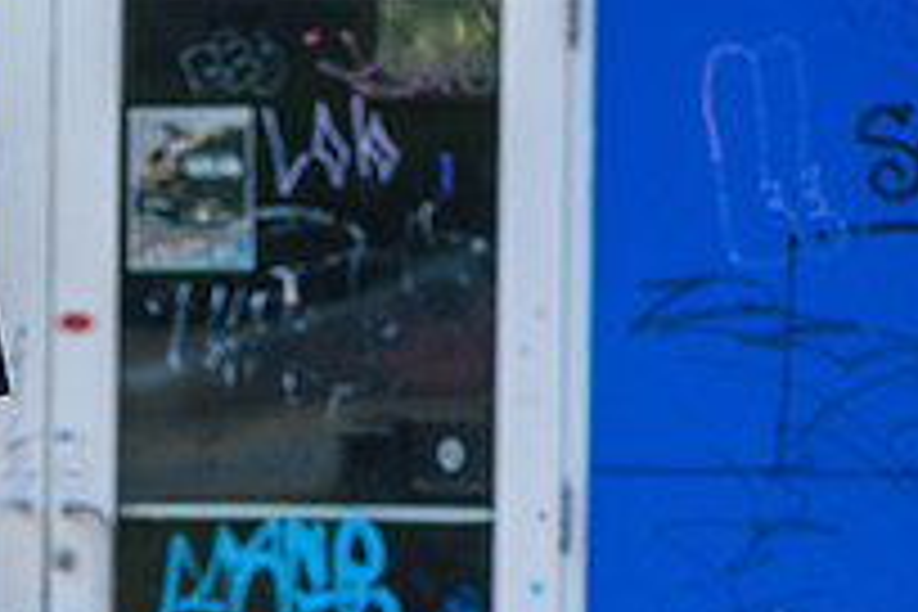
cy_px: 718
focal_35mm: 939
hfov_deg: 2.2
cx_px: 32
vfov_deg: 1.5
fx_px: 23943
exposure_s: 1/2000
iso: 250
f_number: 5.6
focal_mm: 220
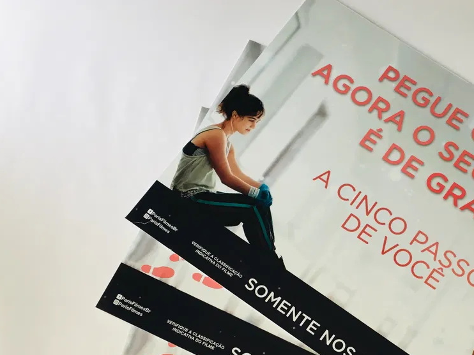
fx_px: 685
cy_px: 275
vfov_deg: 28.6
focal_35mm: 50
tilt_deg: -77.2
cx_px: 362
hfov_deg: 37.1
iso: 50
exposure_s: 1/30
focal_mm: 4.15
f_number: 2.2
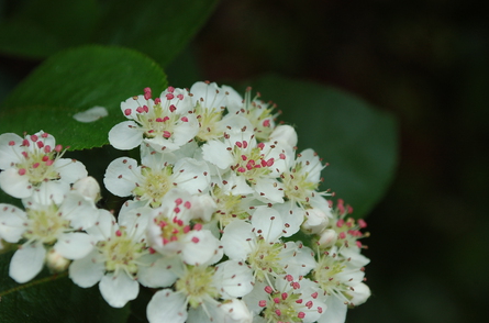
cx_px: 246
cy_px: 162
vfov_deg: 16.3
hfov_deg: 24.4
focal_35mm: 84
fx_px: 1131
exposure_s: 1/60
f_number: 8
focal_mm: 55
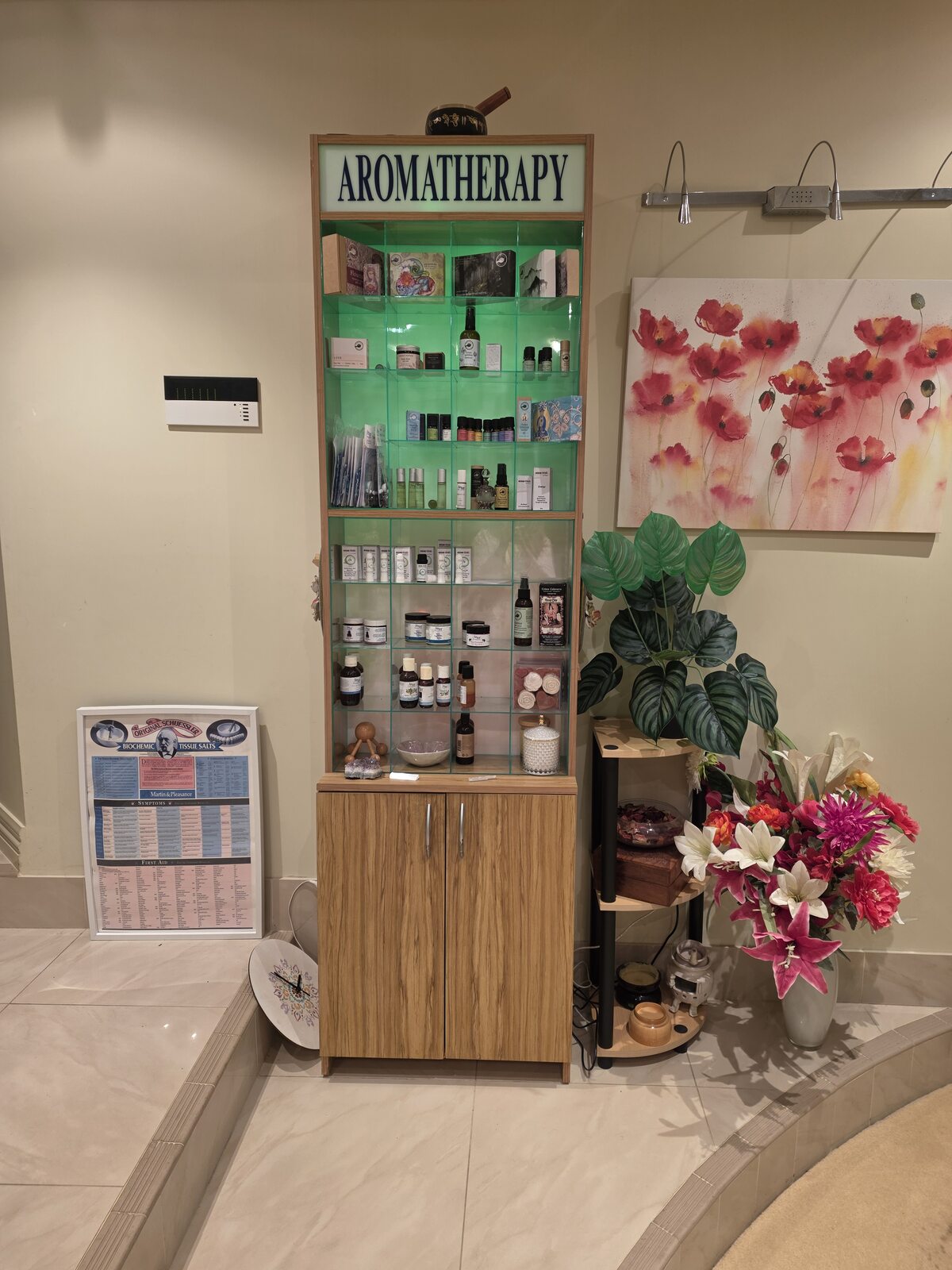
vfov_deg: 73.9
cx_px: 476
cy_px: 635
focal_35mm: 23
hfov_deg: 58.9
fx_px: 843
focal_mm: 6.25
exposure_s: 1/33.3
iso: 100
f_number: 1.7
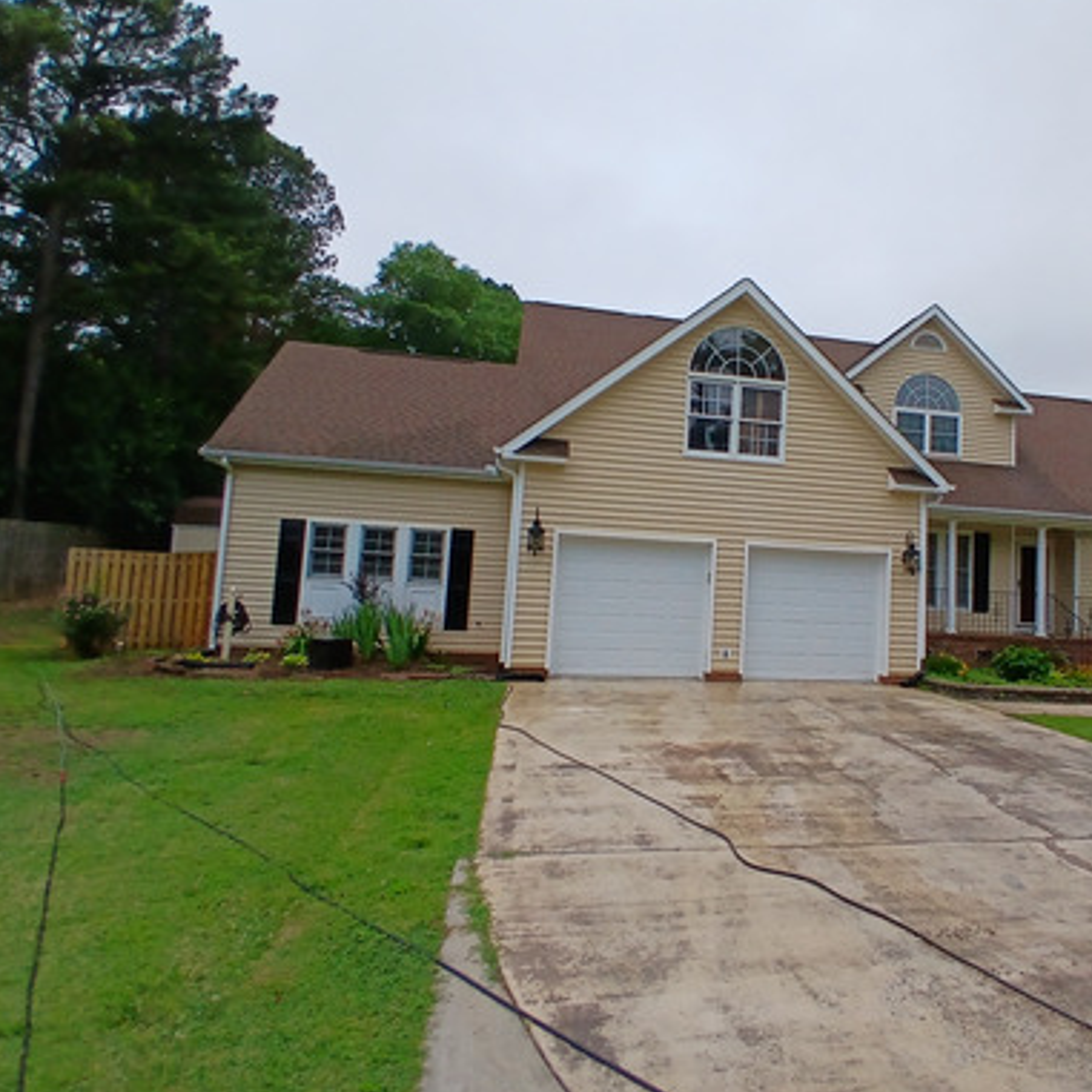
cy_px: 530
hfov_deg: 70.9
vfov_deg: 72.1
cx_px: 686
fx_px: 749
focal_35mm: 21
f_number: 2.2
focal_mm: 1.4
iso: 50
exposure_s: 1/380
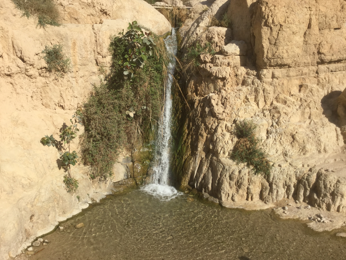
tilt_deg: -15.0
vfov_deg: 44.2
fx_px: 320
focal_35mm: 32
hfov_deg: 56.8
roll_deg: -0.8
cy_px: 134
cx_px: 175
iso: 25
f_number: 2.4
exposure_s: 1/1852
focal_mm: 3.3
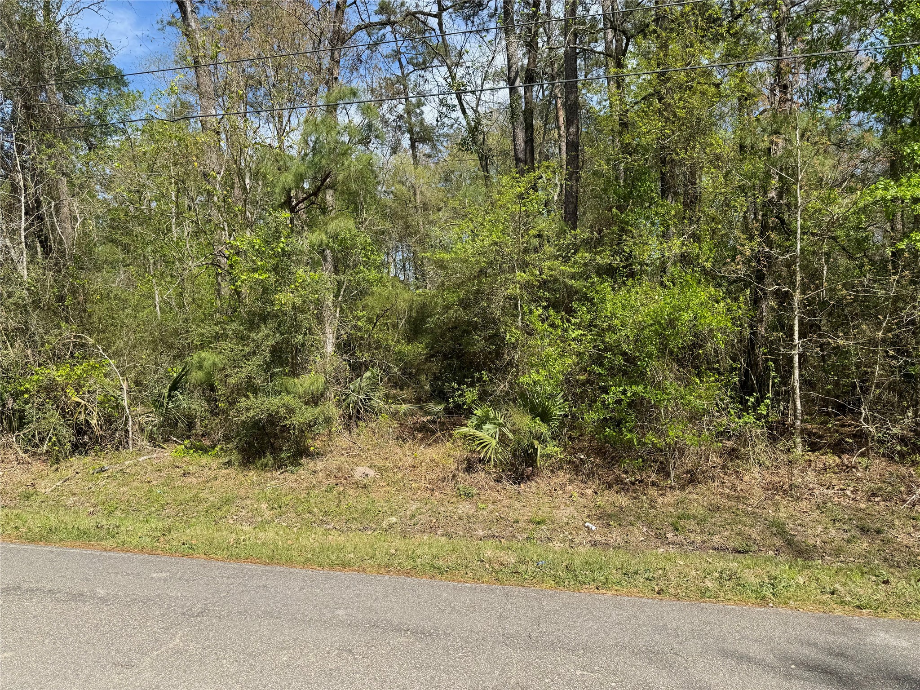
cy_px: 345
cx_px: 460
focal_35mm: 24
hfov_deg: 71.6
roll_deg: +0.4
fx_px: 638
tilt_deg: +0.7
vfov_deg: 56.8
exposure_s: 1/2833
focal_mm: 6.76
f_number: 1.78
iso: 80
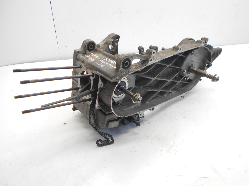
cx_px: 124
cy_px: 93
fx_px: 187
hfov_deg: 67.3
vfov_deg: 53.1
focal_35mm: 26
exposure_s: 1/30
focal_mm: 4.6
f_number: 3.2
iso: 100
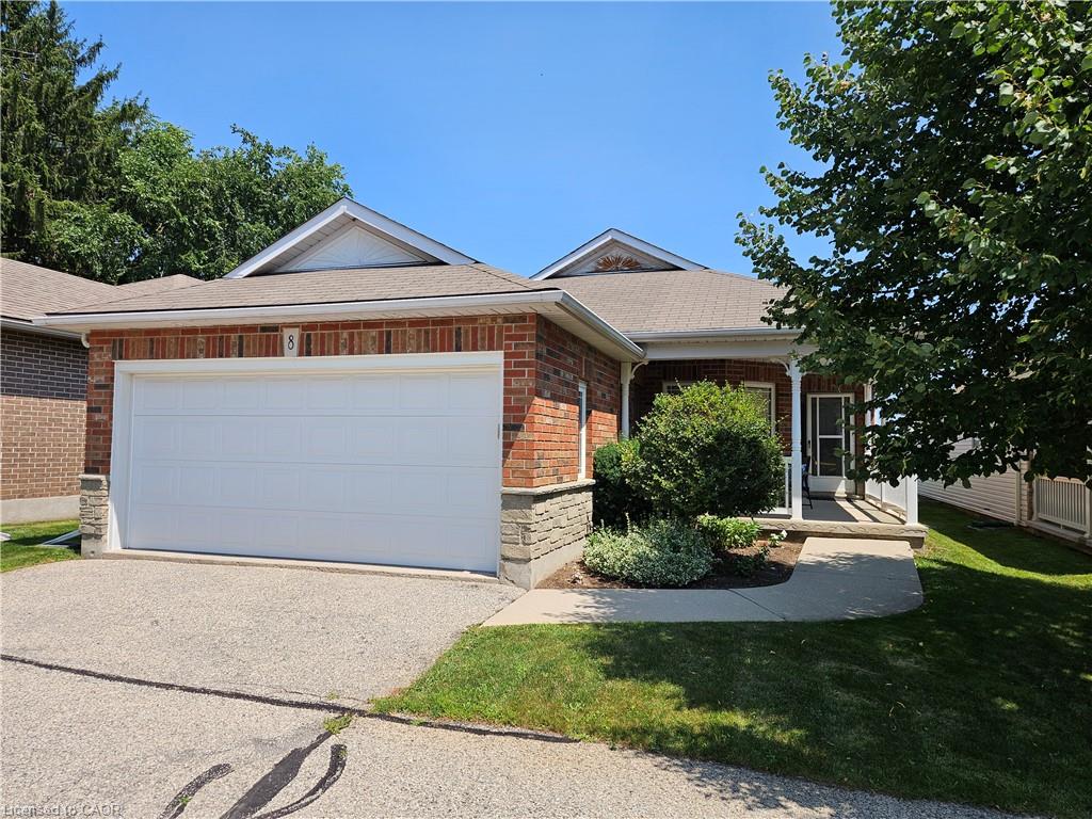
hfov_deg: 73.9
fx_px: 726
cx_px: 546
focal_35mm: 23
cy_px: 410
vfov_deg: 58.9
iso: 25
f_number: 1.8
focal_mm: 5.4
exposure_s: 1/1497
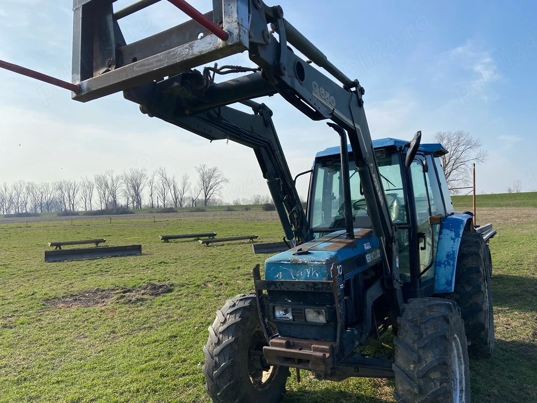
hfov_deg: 67.3
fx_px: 403
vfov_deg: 53.1
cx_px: 268
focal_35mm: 26
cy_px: 202
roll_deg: +2.5
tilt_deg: +1.4
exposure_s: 1/3205
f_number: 1.8
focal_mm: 4.25
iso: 32
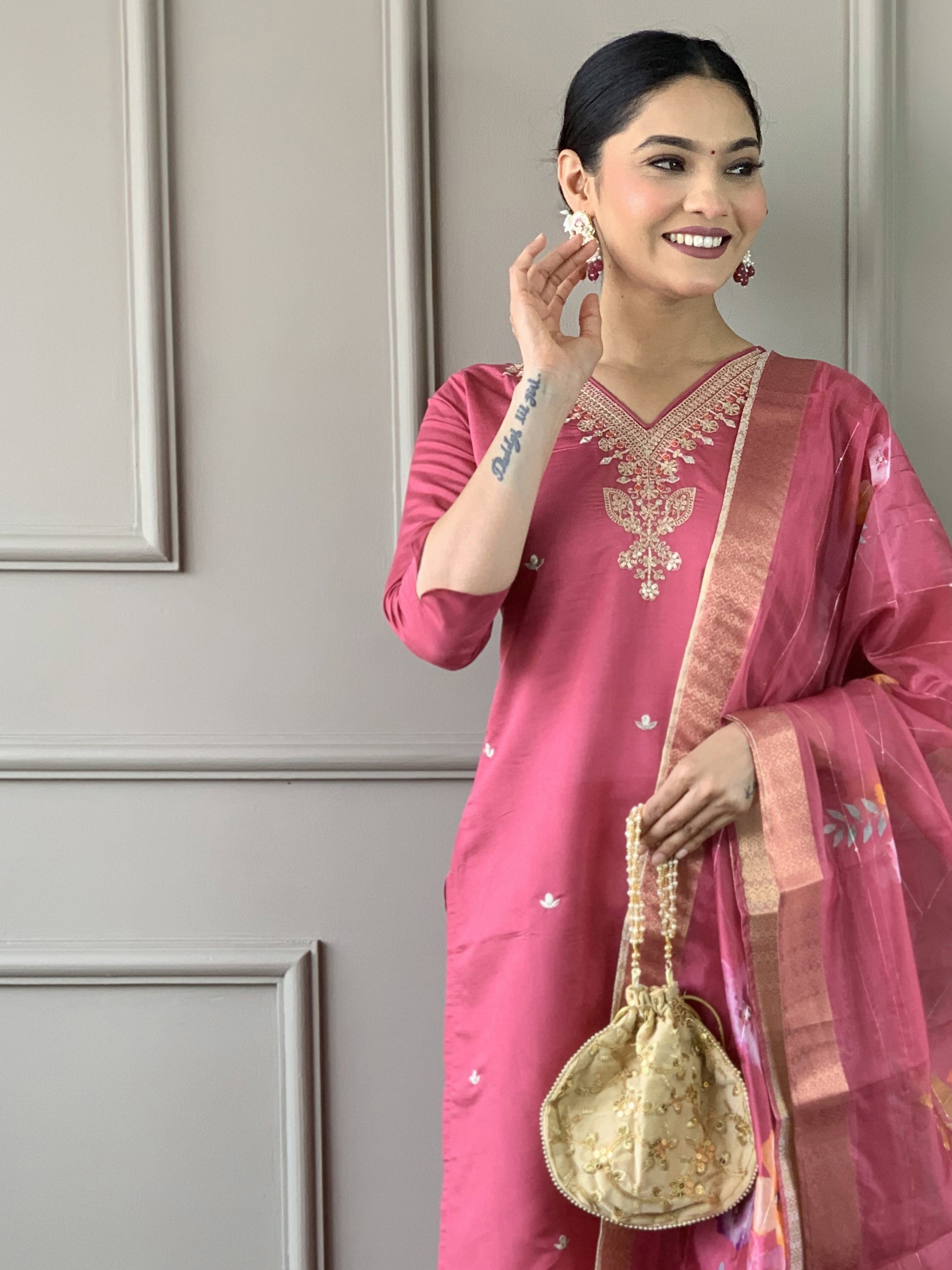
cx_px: 697
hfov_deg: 17.9
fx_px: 3007
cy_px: 994
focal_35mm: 82
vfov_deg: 23.5
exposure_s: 1/100
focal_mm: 6
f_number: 2.4
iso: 64
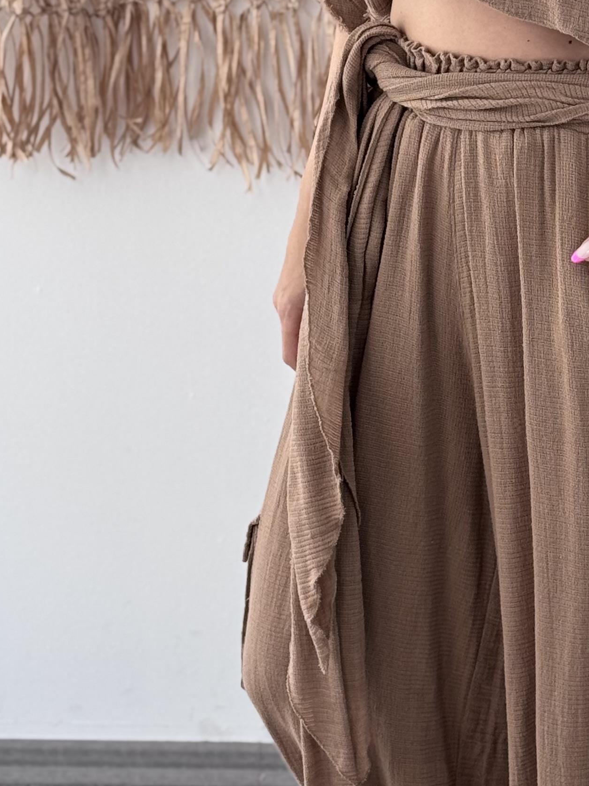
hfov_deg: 12.7
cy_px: 336
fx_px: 2632
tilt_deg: -17.5
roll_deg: +1.2
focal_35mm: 116
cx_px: 462
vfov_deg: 17.0
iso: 50
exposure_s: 1/121
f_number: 1.78
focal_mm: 6.76
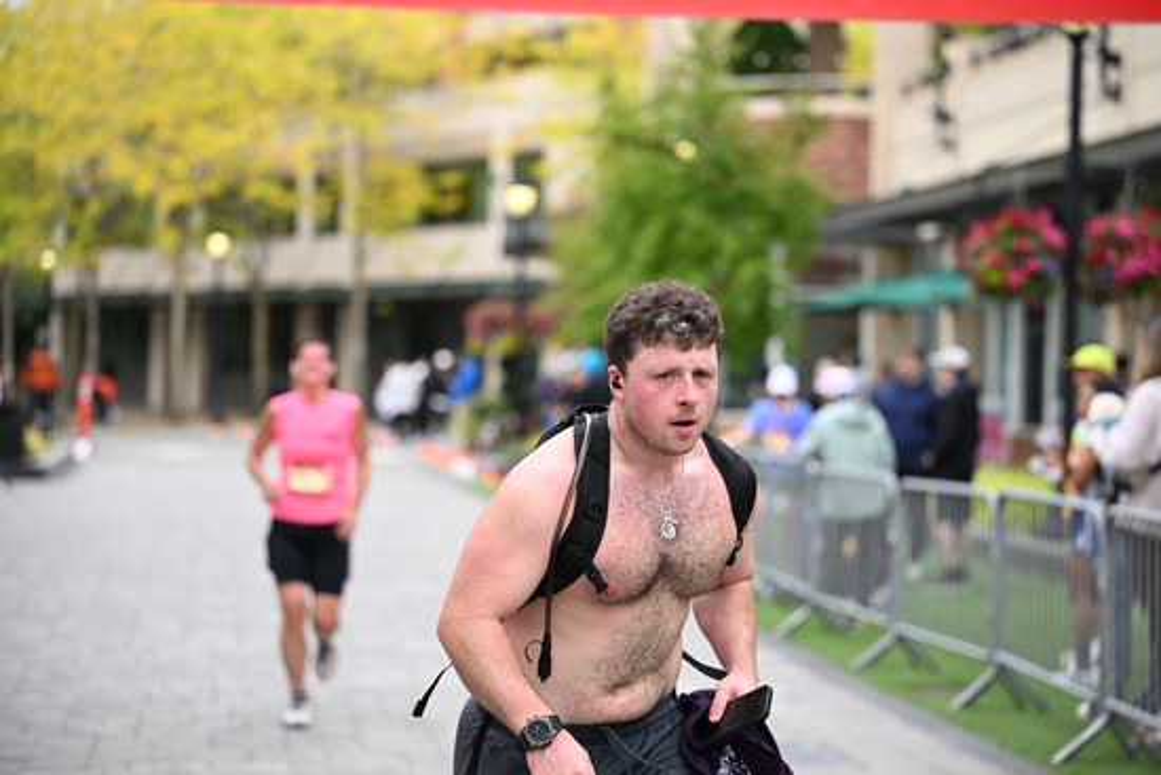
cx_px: 580
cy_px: 388
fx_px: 3161
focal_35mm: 98
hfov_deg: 20.8
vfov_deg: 14.0
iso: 640
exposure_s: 1/2000
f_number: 2.8
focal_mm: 98
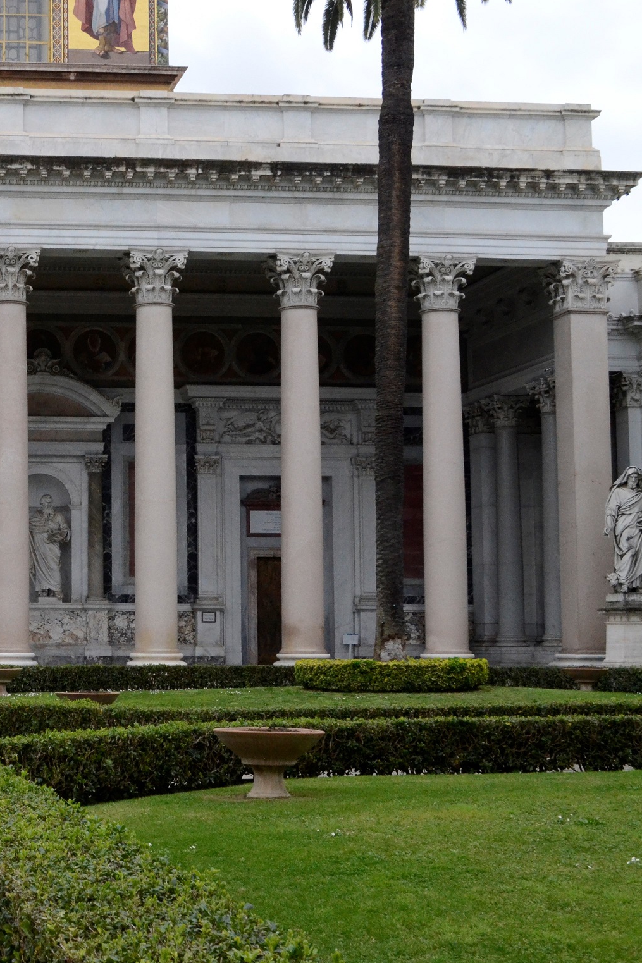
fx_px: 1578
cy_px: 484
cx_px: -83
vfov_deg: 33.9
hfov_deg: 21.7
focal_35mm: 59
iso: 1600
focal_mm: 26
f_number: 11
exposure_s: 1/400
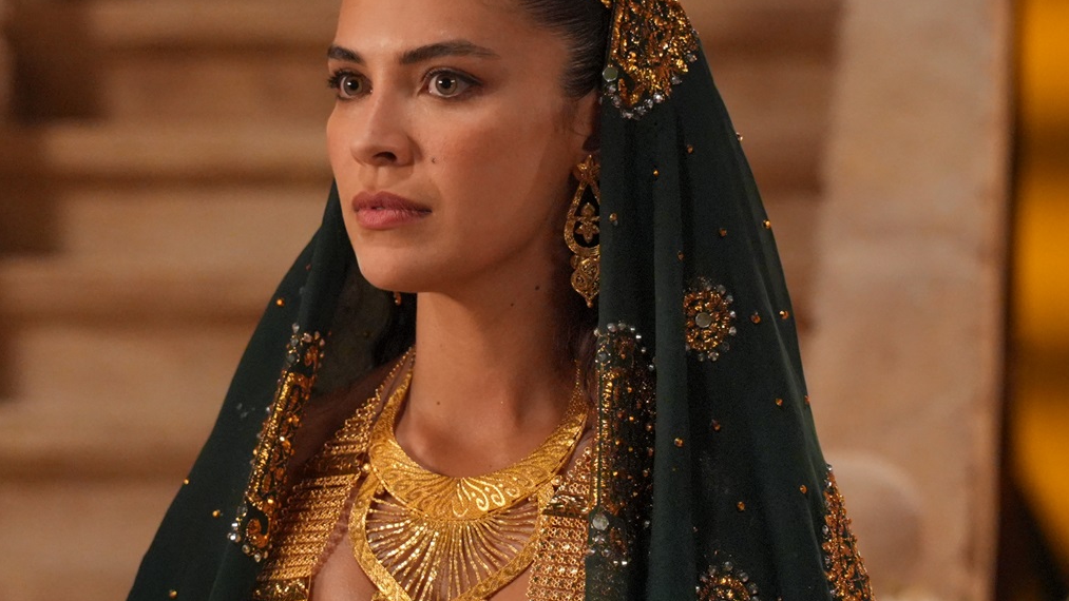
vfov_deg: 8.1
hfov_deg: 14.3
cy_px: 237
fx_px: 4252
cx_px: 385
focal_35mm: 150
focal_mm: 70
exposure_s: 1/160
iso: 3200
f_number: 2.8
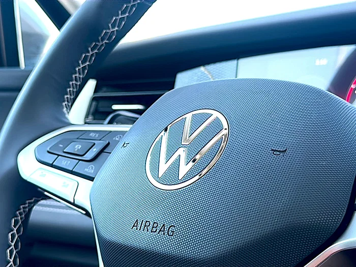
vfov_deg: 29.7
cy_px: 134
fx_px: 504
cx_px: 178
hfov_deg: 38.9
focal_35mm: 49
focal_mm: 6.86
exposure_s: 1/118
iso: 50
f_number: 1.78
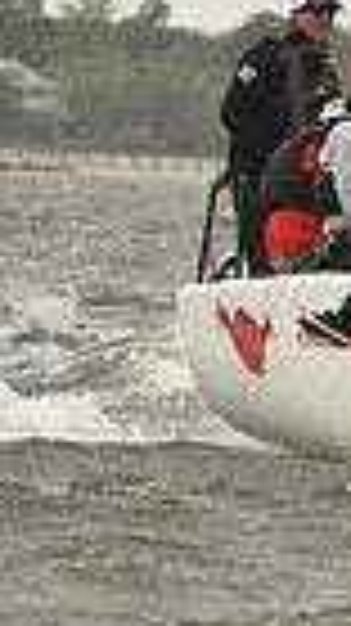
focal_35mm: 876
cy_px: 191
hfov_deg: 1.4
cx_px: 1148
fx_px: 14521
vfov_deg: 2.5
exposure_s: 1/1000
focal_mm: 200
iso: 400
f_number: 6.3
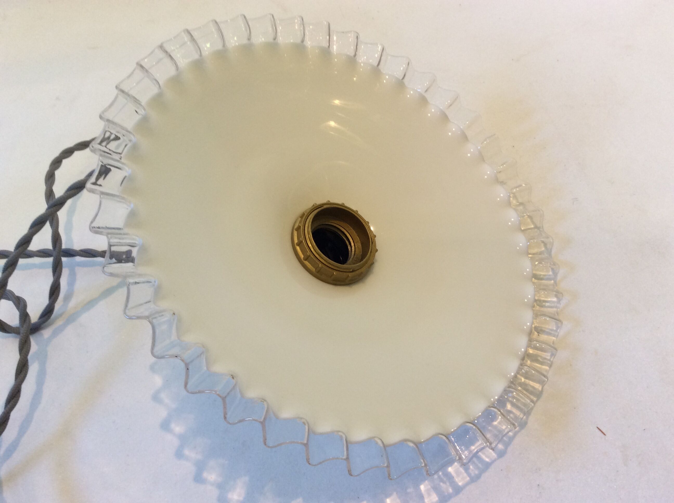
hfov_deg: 56.9
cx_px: 337
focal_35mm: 32
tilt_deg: -55.2
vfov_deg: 44.1
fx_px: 622
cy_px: 252
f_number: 2.4
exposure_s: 1/25
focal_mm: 3.3
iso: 64
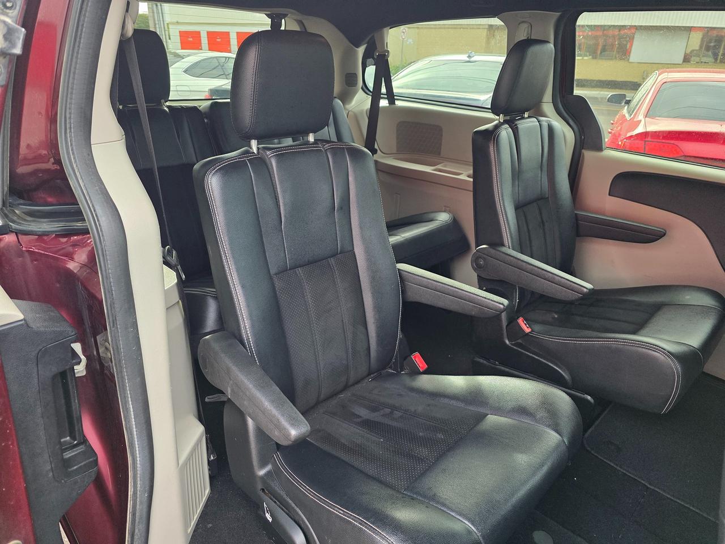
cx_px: 362
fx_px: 482
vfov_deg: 58.9
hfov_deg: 73.9
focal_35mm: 23
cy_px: 272
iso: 200
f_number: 1.7
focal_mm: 6.3
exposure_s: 1/180
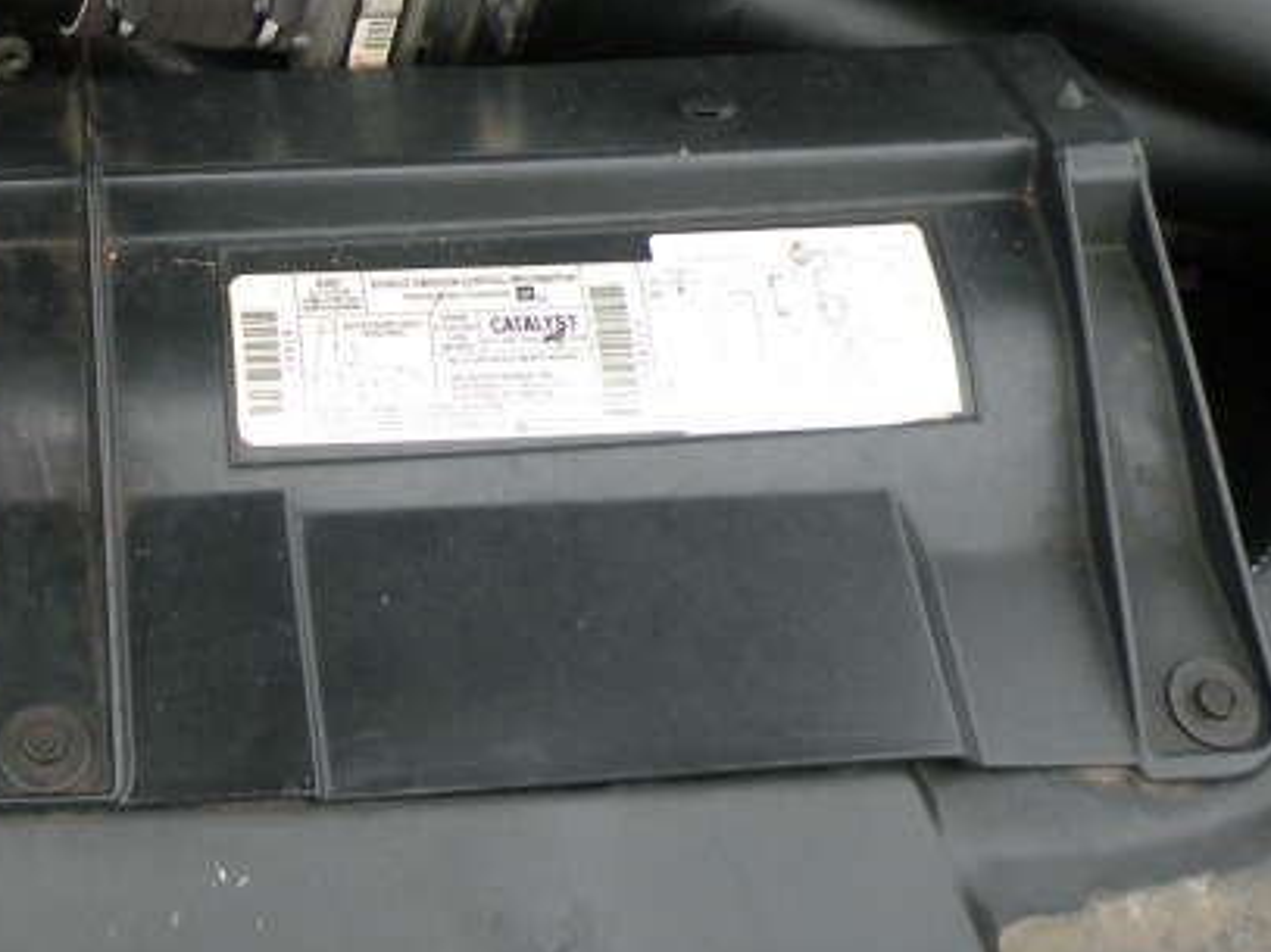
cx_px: -47
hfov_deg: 26.8
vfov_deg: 20.3
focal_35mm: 68
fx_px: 2496
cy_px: -162
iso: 168
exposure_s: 1/60
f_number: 2.8
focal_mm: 4.7
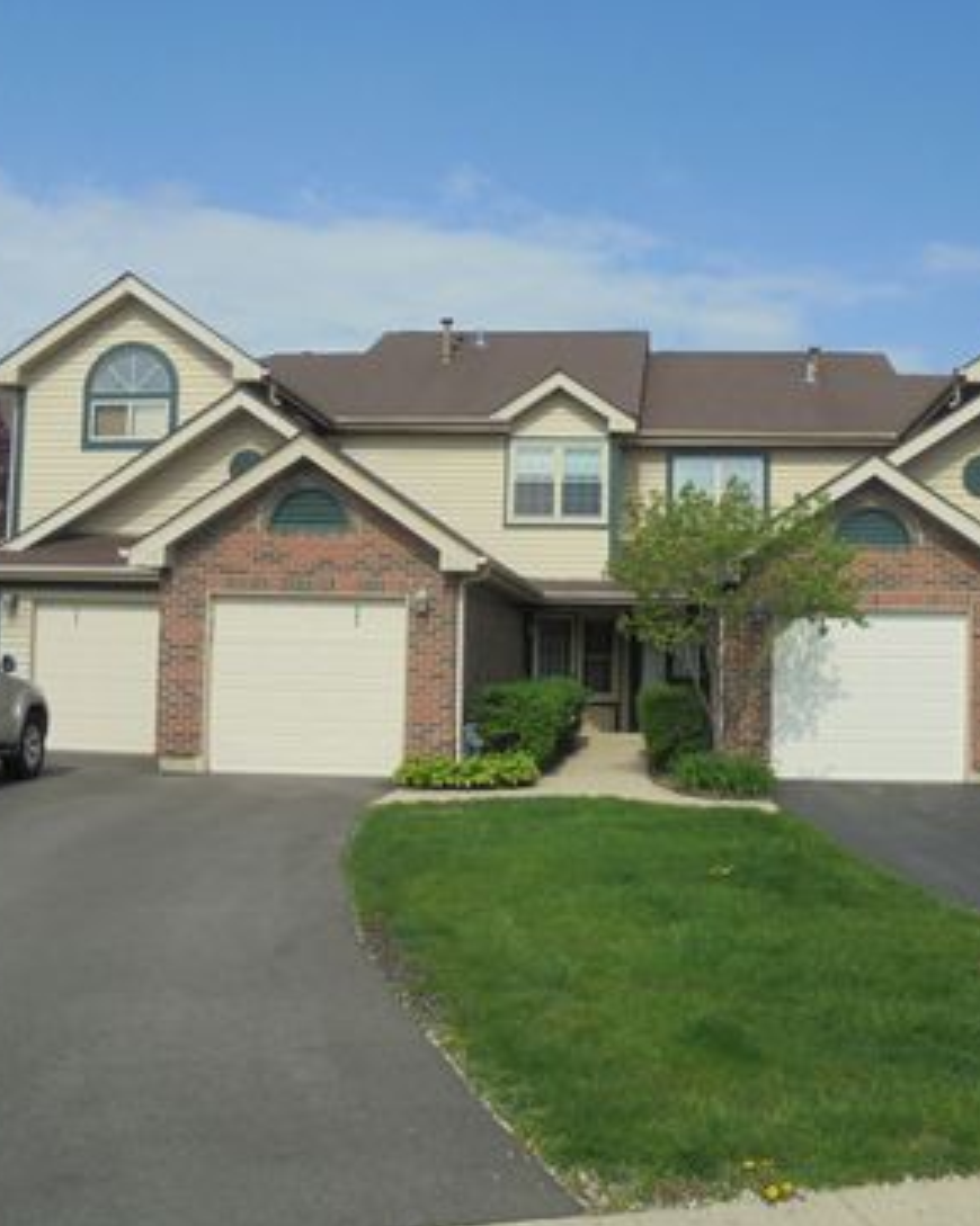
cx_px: 578
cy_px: 599
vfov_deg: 51.6
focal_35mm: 35
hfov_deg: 42.0
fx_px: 1270
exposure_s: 1/160
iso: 100
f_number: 11.5
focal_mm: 4.6
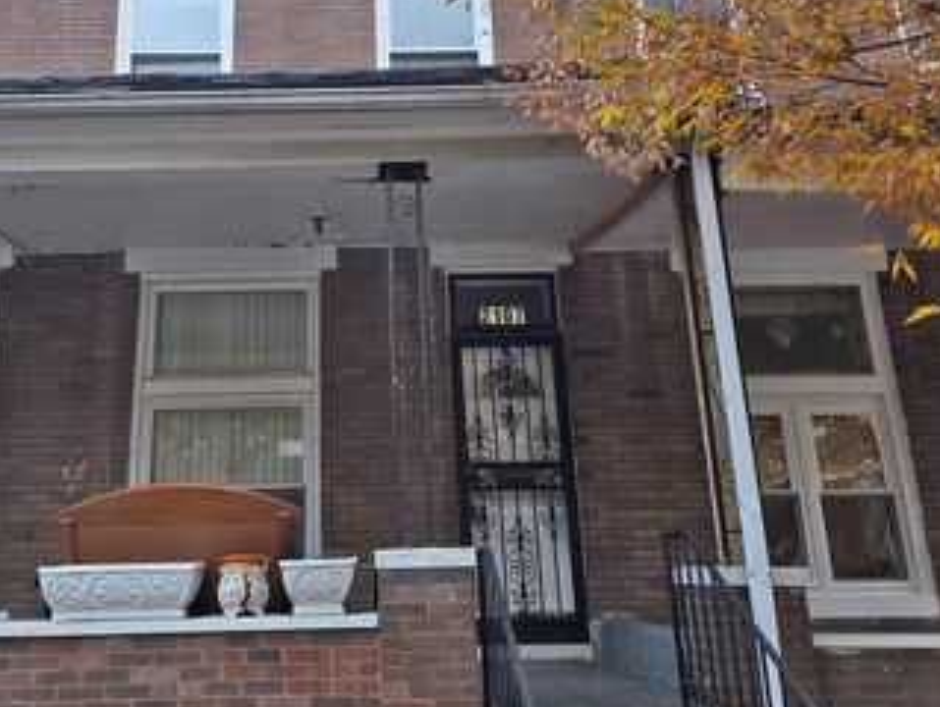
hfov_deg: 50.7
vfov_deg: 39.4
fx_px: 979
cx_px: 348
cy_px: 258
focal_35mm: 36
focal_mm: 6.3
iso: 25
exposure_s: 1/60
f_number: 1.7
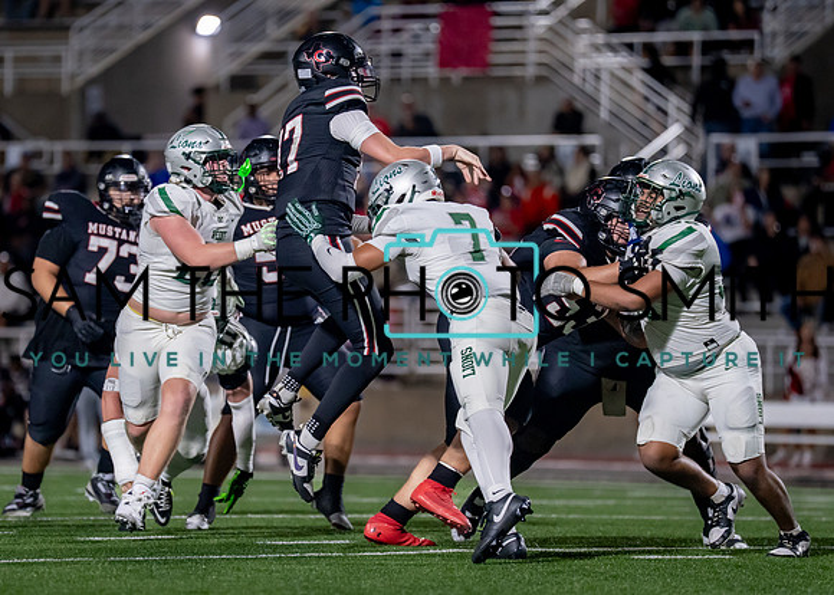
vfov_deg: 4.8
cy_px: 305
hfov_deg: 6.8
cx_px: 294
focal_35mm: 297
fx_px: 7040
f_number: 2.8
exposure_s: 1/1250
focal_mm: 200
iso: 3200
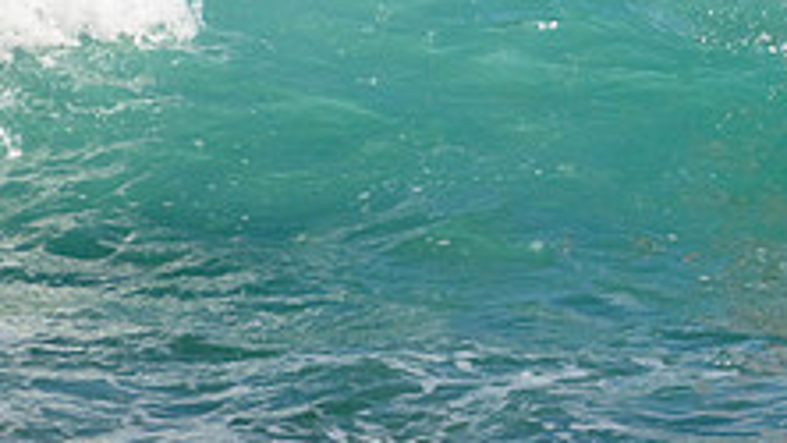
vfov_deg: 0.5
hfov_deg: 0.9
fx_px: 49741
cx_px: 1058
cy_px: -112
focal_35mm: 2383
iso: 1600
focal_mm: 800
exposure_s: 1/2000
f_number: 11
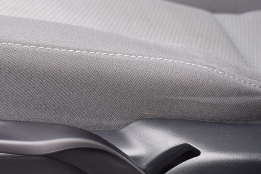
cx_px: 17
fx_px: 993
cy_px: 25
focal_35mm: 137
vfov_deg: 10.0
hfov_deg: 14.8
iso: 400
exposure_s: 1/125
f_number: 5.6
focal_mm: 38
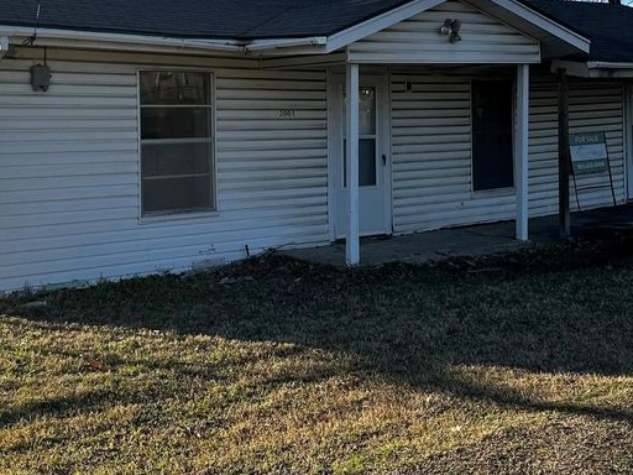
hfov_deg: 39.7
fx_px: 878
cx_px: 323
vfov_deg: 29.9
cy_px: 135
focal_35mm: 48
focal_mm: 6.86
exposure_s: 1/1916
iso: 80
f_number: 1.78
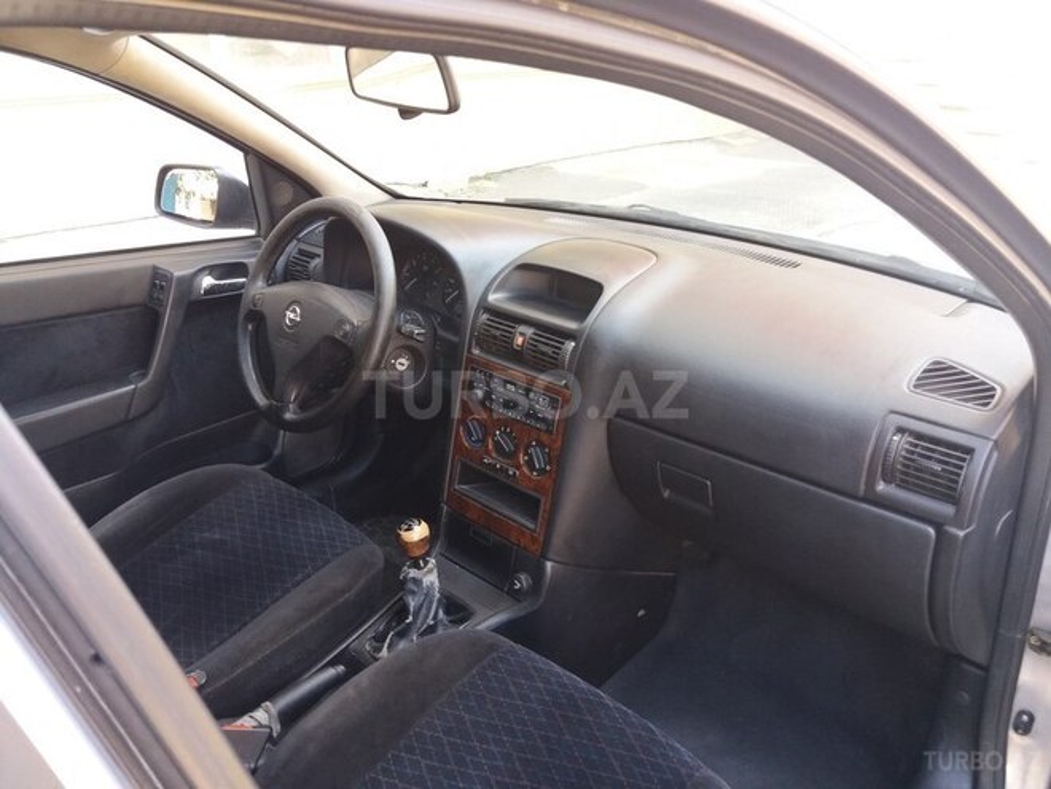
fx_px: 850
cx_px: 526
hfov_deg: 63.4
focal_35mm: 28
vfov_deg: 49.7
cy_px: 394
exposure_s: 1/33
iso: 100
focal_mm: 3.7
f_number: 1.9
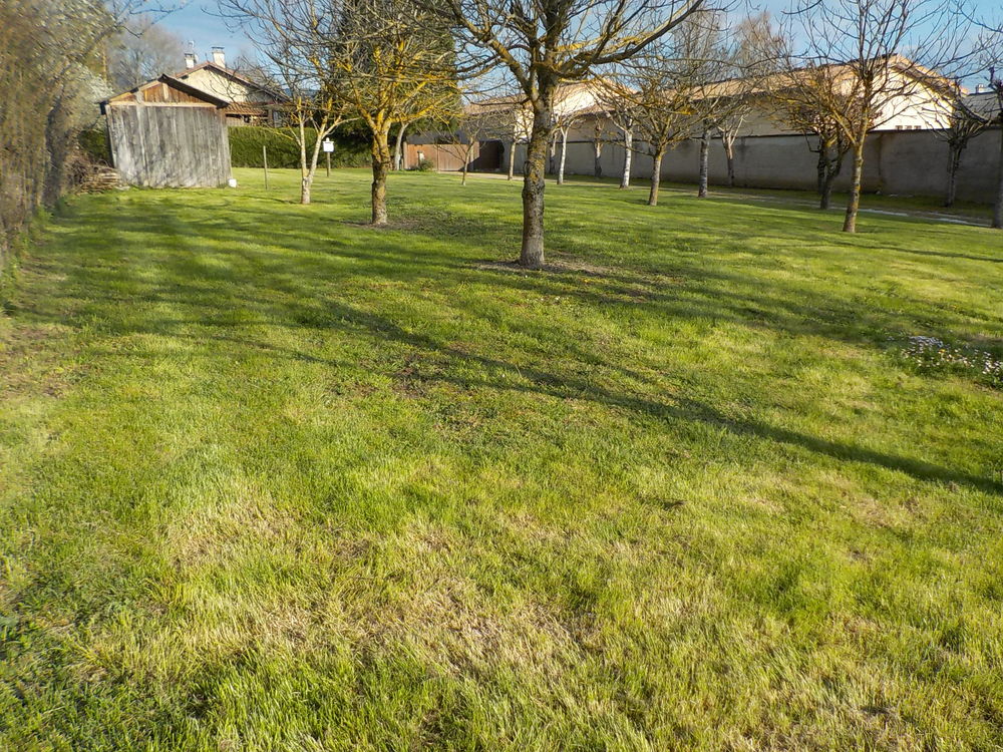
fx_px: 869
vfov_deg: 46.8
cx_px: 502
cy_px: 376
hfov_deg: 60.0
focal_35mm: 30
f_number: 3.3
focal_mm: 4.1
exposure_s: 1/640
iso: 125
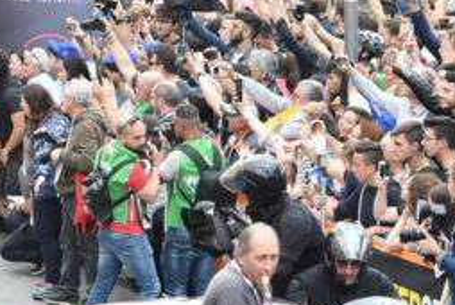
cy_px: 227
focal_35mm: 282
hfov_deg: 7.2
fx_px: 3568
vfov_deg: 4.9
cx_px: -172
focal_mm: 70
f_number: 5.6
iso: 1000
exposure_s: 1/2000
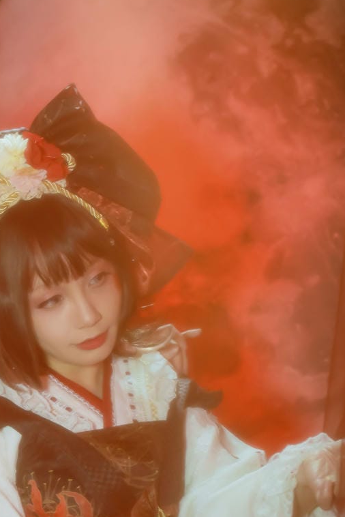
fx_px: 1192
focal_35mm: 83
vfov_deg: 24.0
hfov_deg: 16.2
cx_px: 6
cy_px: 428
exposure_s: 1/200
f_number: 3.5
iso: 400
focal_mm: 35
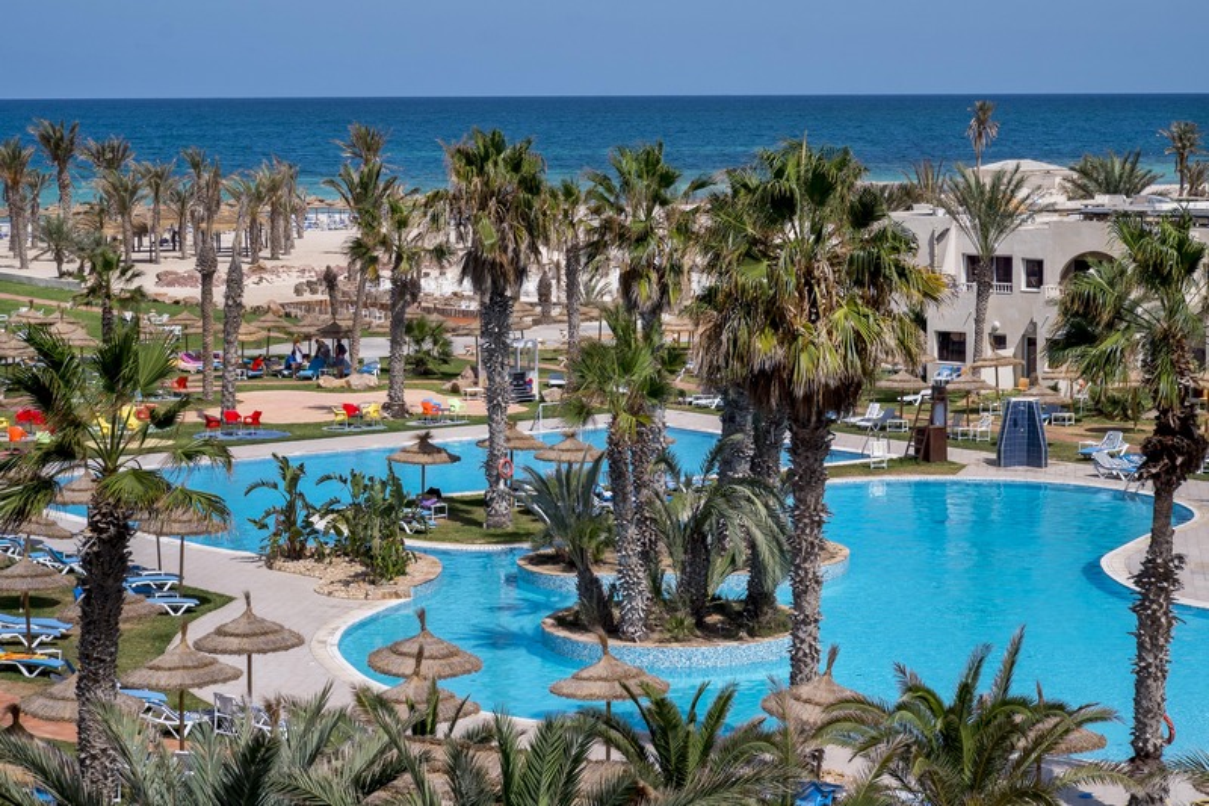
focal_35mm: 83
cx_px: 604
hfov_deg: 24.5
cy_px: 403
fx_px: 2787
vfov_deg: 16.4
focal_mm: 55
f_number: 13
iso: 250
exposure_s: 1/350
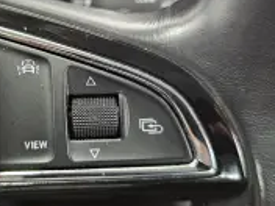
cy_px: 76
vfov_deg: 30.7
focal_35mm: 47
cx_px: 83
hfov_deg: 39.7
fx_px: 373
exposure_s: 1/100
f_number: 1.7
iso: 800
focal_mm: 6.3
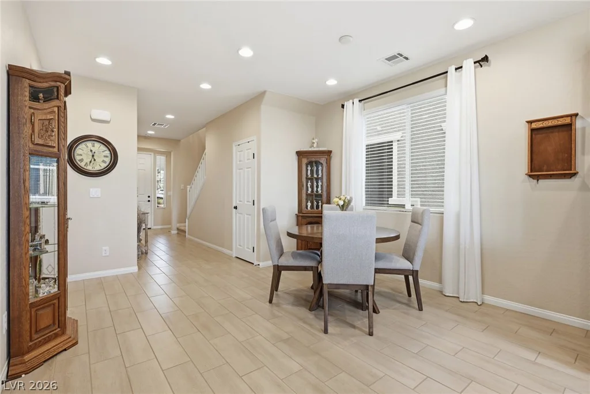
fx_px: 270
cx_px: 295
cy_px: 197
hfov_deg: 95.0
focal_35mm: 16
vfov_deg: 72.1
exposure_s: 1/320
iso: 500
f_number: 9
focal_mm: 16.5
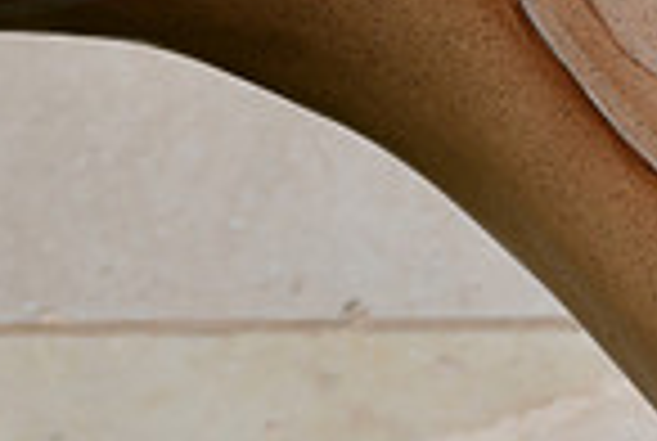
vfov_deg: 2.2
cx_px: -410
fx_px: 11393
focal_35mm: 623
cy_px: -268
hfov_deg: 3.3
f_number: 8
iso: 100
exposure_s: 1/250
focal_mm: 105
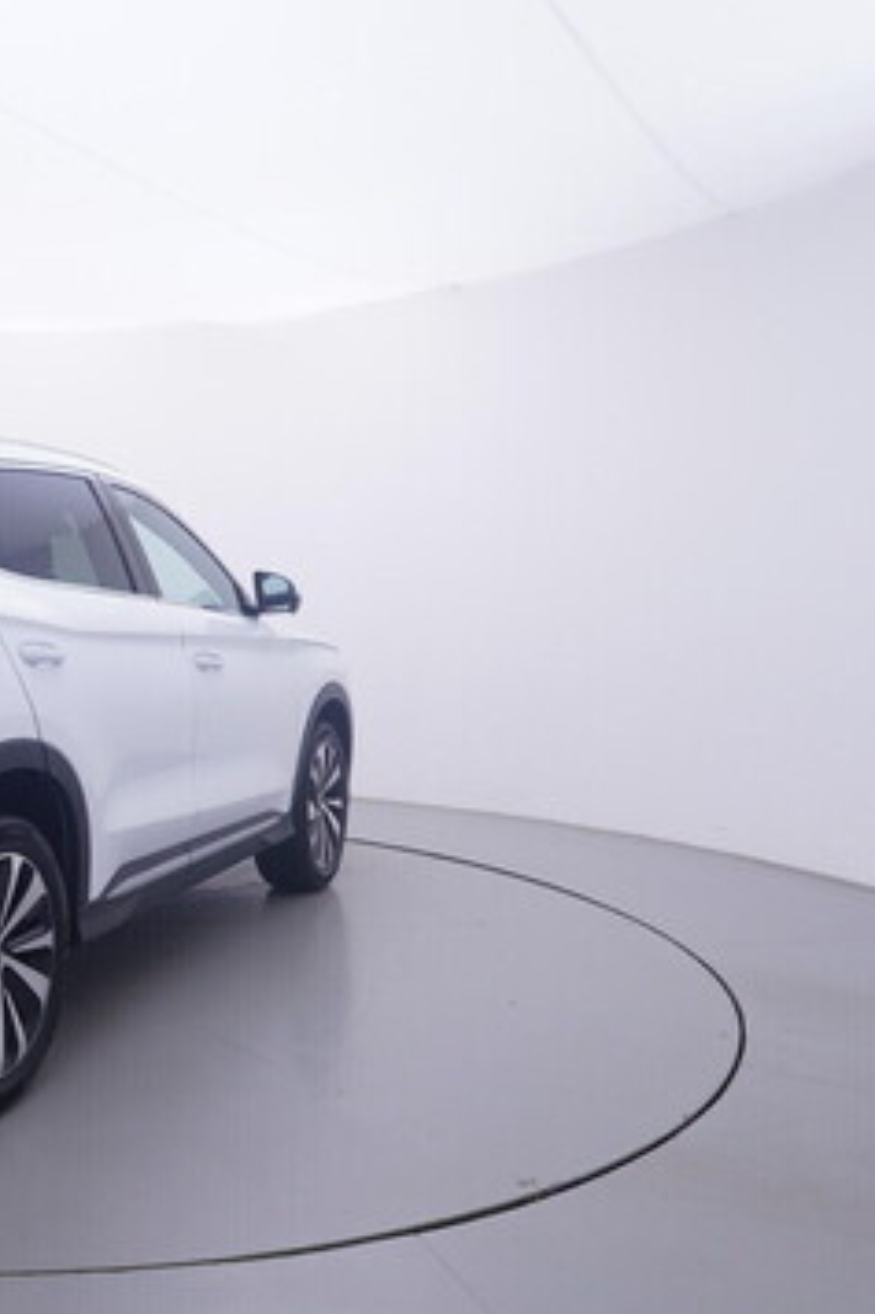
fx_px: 1269
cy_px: 674
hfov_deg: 34.6
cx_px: -2
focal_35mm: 35
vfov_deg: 54.8
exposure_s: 1/80
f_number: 5
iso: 200
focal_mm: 15
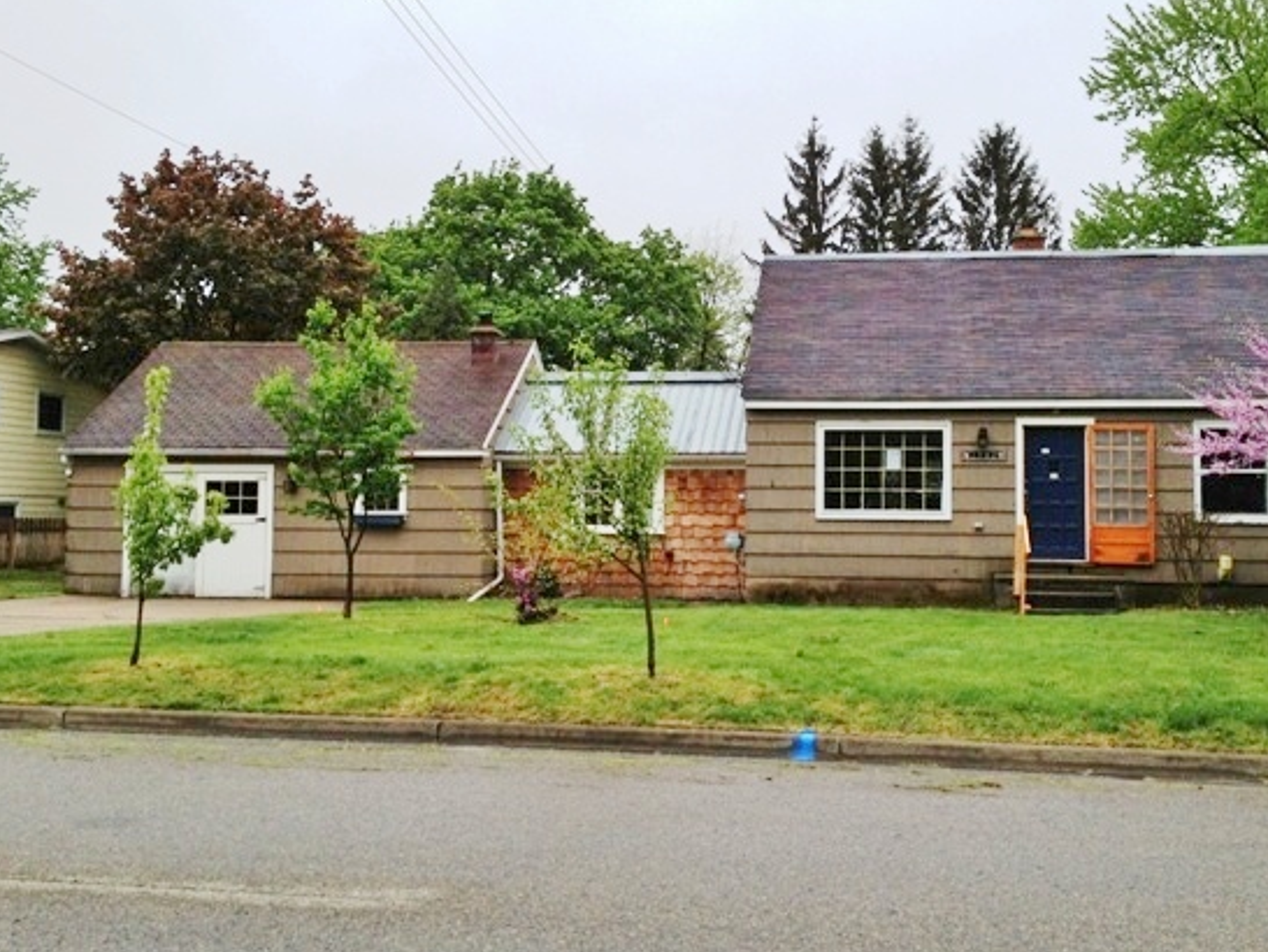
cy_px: 450
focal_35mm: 41
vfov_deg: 35.2
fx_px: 1503
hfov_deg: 45.7
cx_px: 715
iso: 50
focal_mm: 4.28
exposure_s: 1/493
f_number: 2.4
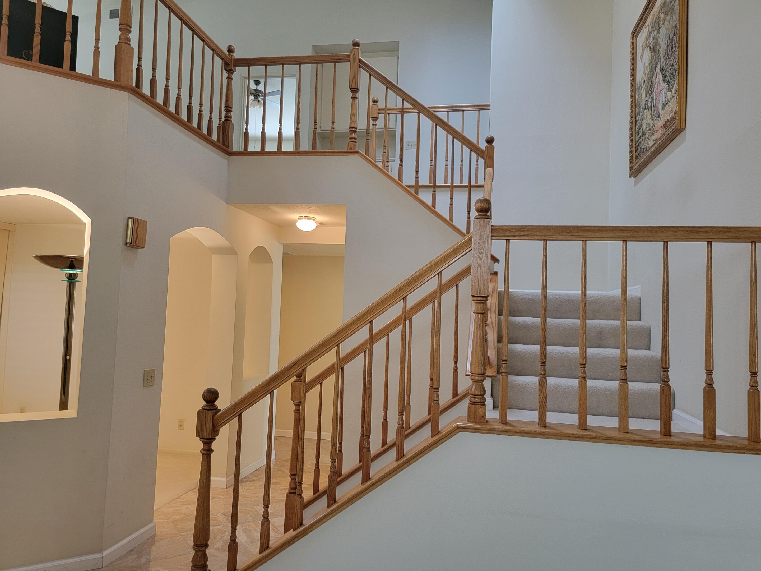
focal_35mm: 25
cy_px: 278
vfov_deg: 54.9
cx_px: 386
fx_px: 550
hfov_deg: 69.4
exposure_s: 1/60
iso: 200
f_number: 1.8
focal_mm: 6.7
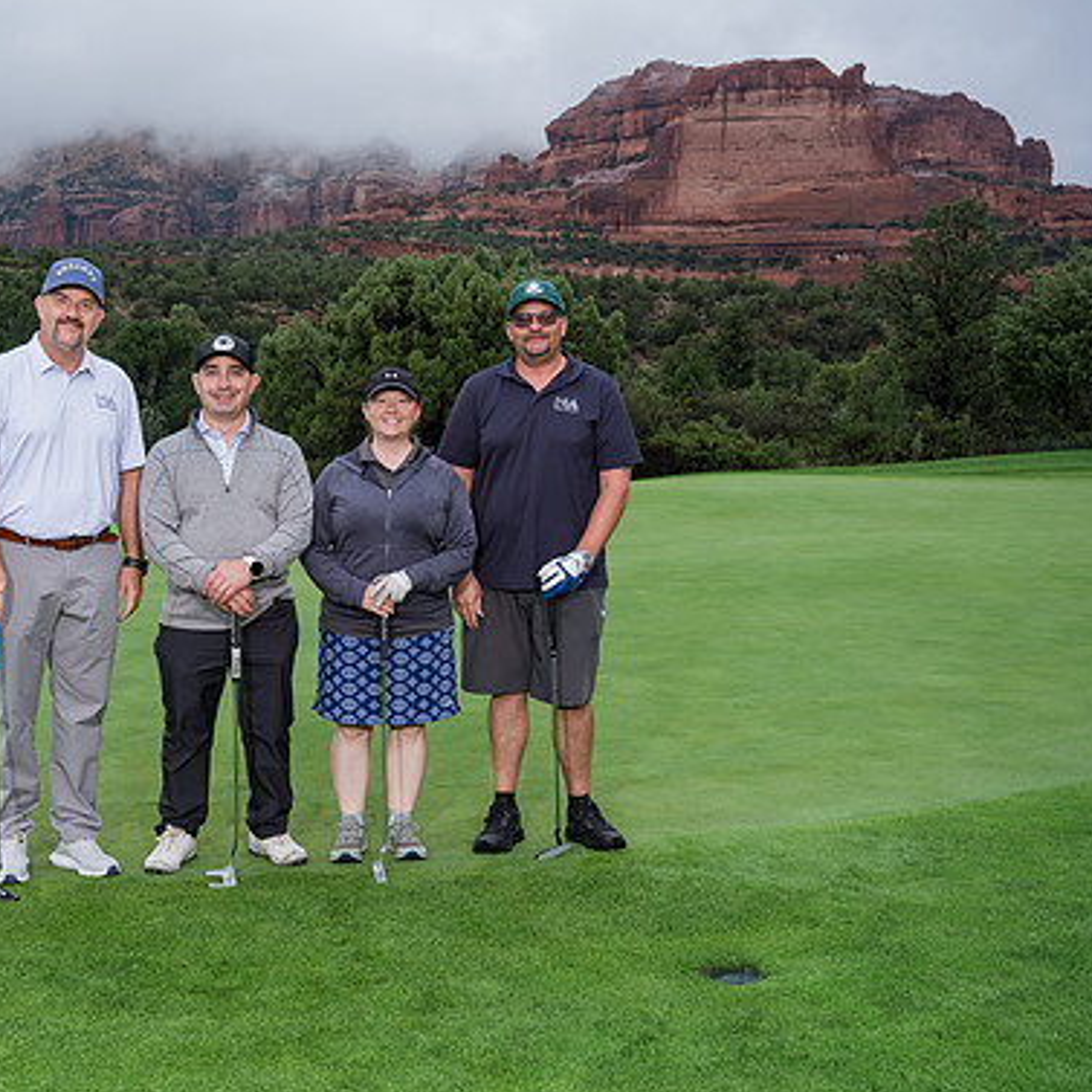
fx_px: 1321
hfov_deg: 43.9
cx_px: 319
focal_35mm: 37
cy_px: 546
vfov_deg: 44.9
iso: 320
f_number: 5
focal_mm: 28.3
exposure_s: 1/400
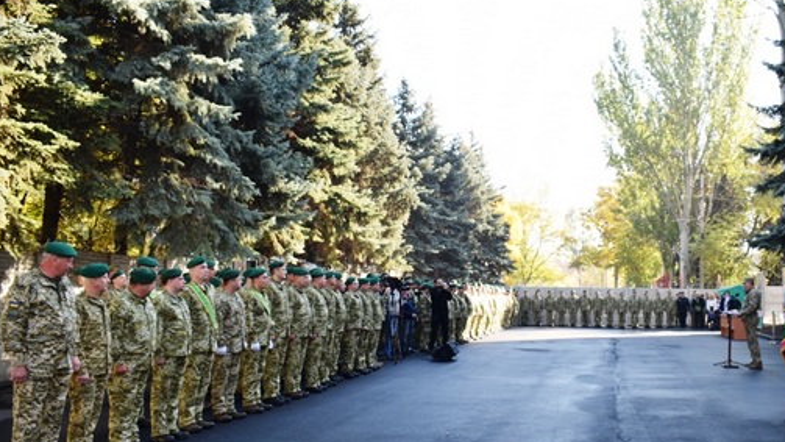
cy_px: 260
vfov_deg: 32.8
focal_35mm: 36
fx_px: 749
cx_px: 459
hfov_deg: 55.0
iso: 200
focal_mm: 18
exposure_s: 1/125
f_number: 5.6
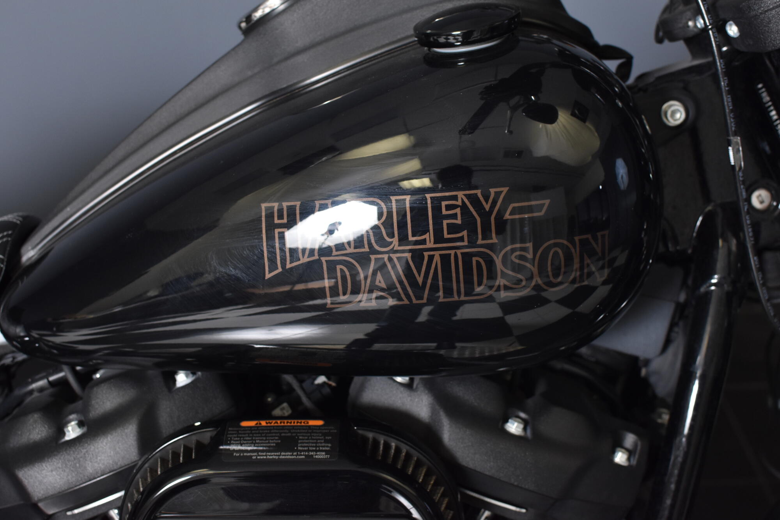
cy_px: 260
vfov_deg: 25.7
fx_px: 1137
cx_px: 390
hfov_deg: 37.9
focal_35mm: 52
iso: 800
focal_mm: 35
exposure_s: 1/160
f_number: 4.5
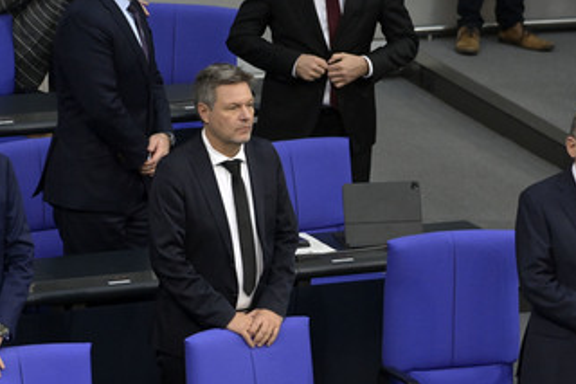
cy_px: 225
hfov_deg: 7.3
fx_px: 4509
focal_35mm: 282
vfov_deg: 4.9
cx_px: 260
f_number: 5.6
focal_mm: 200
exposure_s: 1/320
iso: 10000
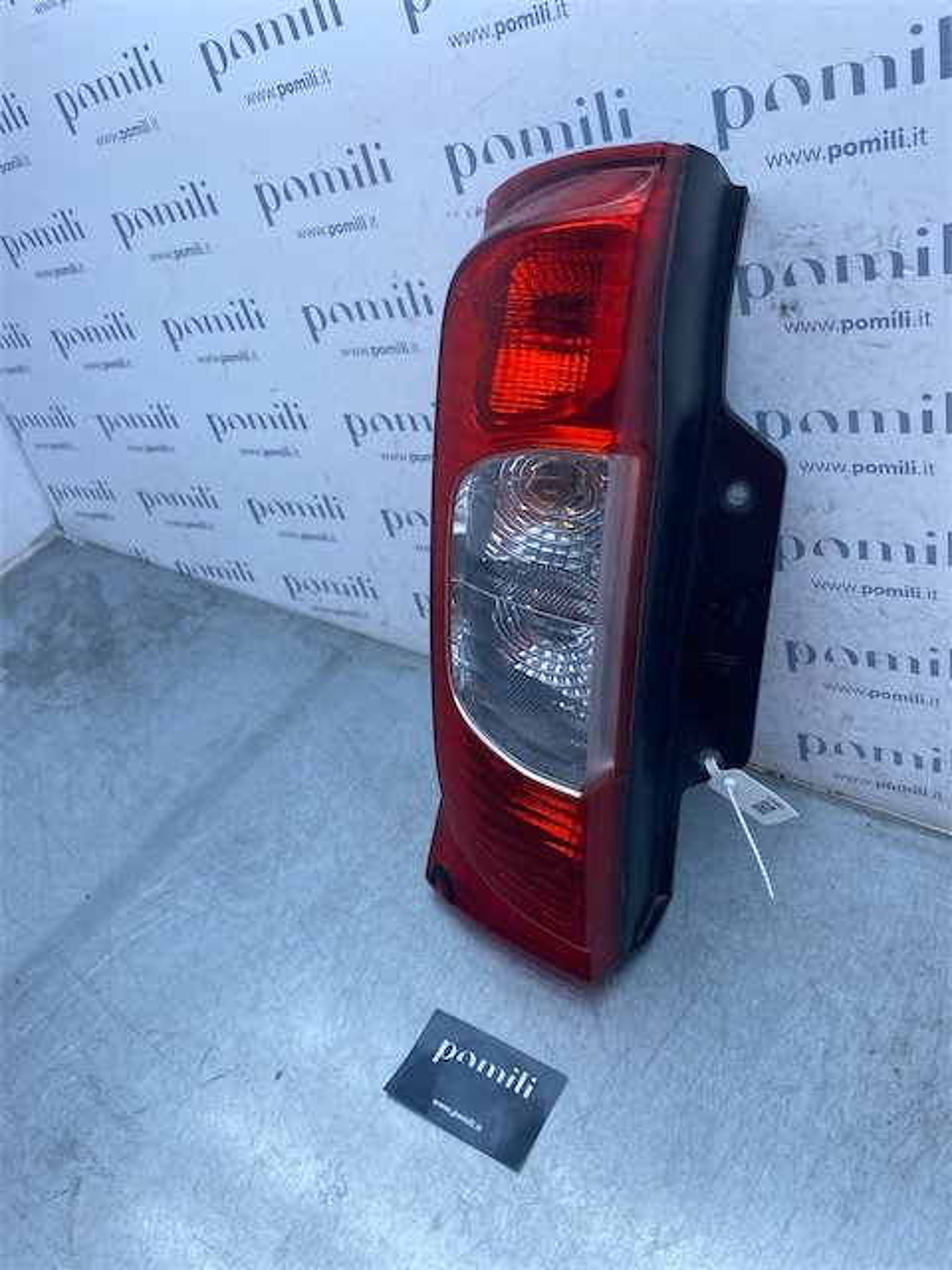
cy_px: 635
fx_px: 953
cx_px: 476
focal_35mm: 26
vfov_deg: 67.3
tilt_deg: -41.8
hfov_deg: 53.1
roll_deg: +10.7
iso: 32
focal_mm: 4.25
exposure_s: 1/919
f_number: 1.8
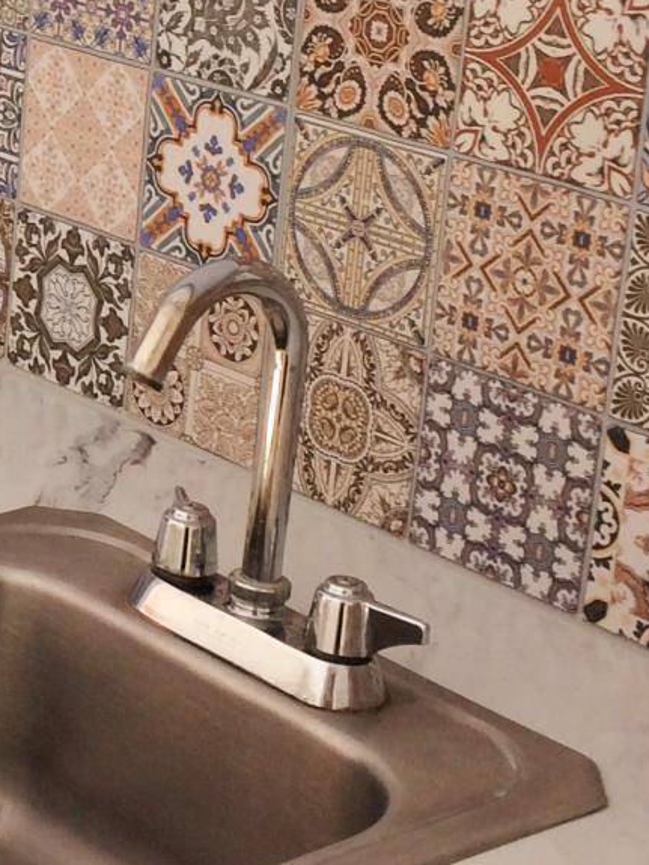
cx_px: -372
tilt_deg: -14.6
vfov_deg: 19.2
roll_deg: -0.9
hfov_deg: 13.6
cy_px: 142
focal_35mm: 101
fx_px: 2523
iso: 40
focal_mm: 4.15
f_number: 2.2
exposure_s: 1/60
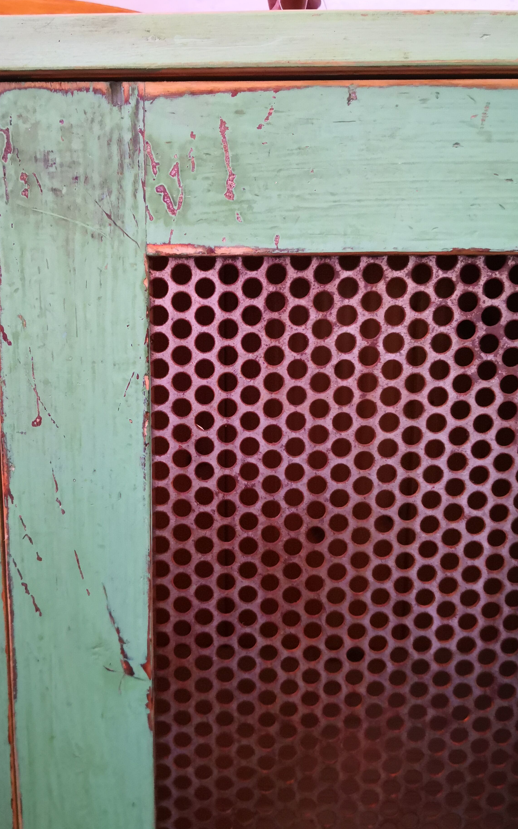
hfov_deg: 40.4
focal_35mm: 31
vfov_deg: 61.2
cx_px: 203
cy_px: 406
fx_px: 700
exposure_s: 1/120
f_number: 1.6
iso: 500
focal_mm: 3.95
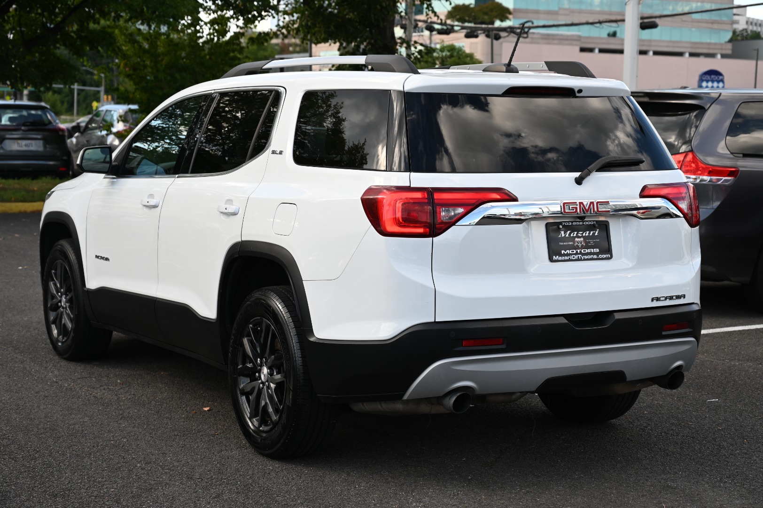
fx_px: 1334
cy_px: 254
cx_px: 382
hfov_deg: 31.9
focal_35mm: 63
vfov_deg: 21.5
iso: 160
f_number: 5.6
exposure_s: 1/250
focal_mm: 63
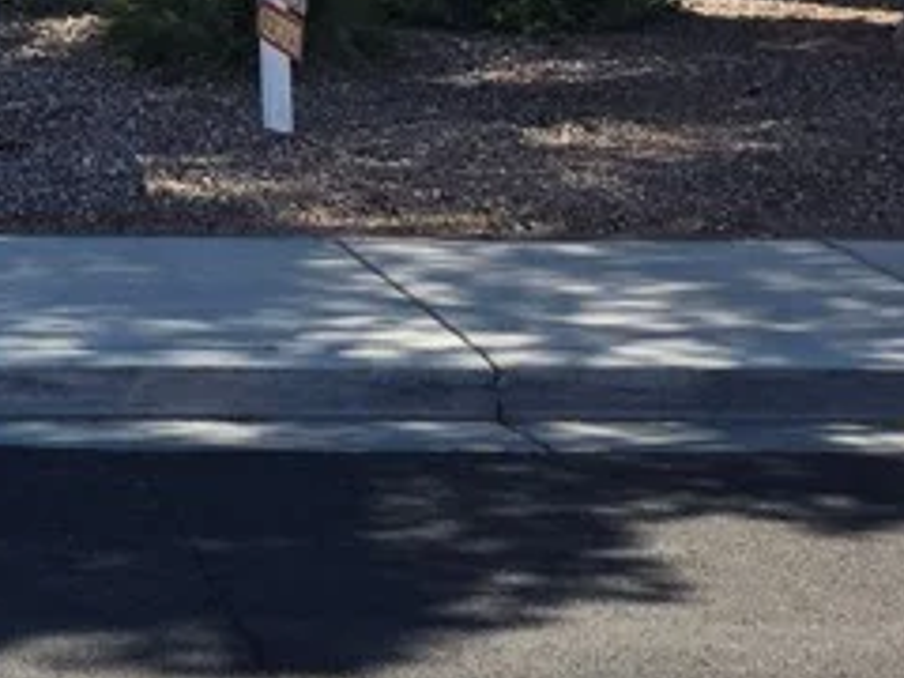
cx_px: -384
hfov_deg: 18.2
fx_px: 2559
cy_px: -460
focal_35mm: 98
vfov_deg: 13.8
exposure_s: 1/3211
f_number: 1.7
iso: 80
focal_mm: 6.25
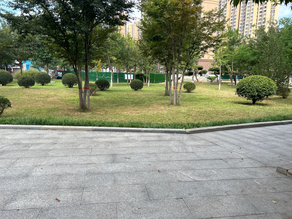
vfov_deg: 53.1
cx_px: 146
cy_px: 110
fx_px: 219
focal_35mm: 26
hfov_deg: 67.3
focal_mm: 5.7
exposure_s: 1/1100
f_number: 1.5
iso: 50
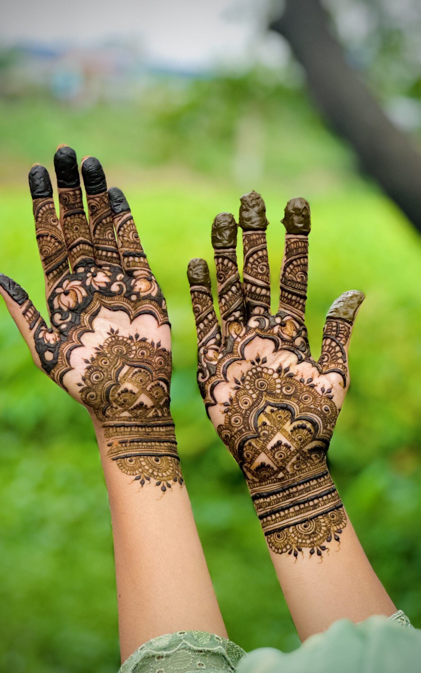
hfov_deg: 15.9
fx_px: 1505
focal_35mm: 82
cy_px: 338
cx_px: 224
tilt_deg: -7.6
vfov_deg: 25.2
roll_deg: -5.6
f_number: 2.8
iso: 200
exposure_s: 1/121
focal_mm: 9
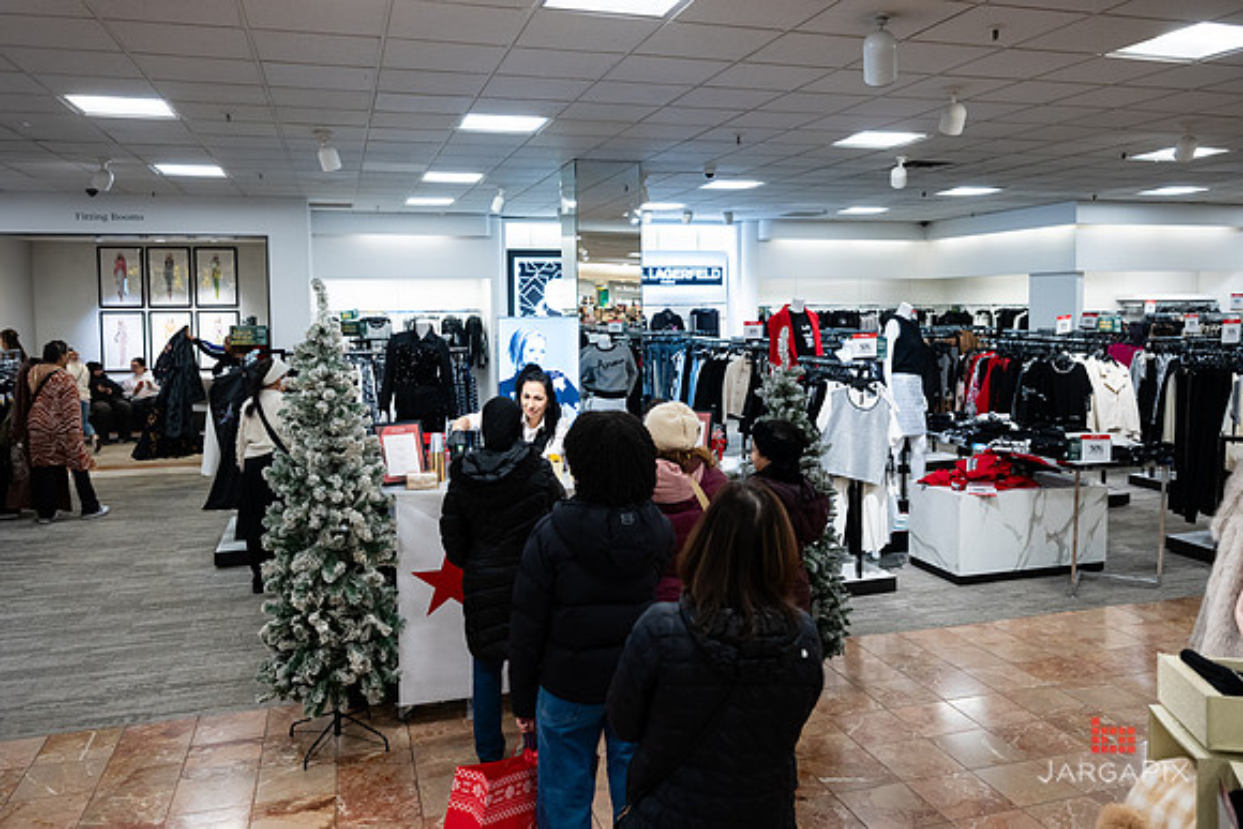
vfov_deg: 46.4
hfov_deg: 65.6
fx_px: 965
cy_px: 362
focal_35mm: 28
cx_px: 623
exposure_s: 1/125
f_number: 3.2
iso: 1000
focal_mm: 24
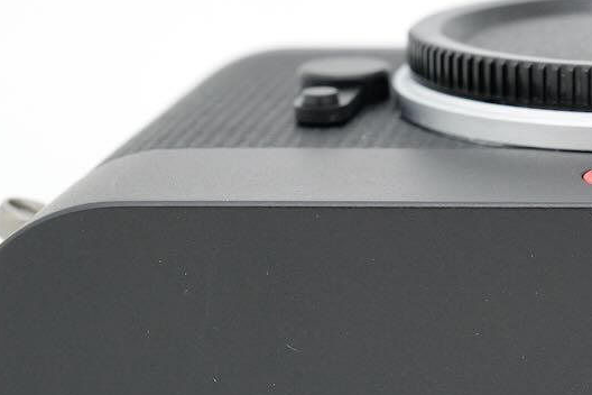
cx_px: 733
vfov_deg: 8.4
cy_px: 350
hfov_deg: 12.3
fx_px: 2680
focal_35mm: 163
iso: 800
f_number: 9
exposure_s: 1/60
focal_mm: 43
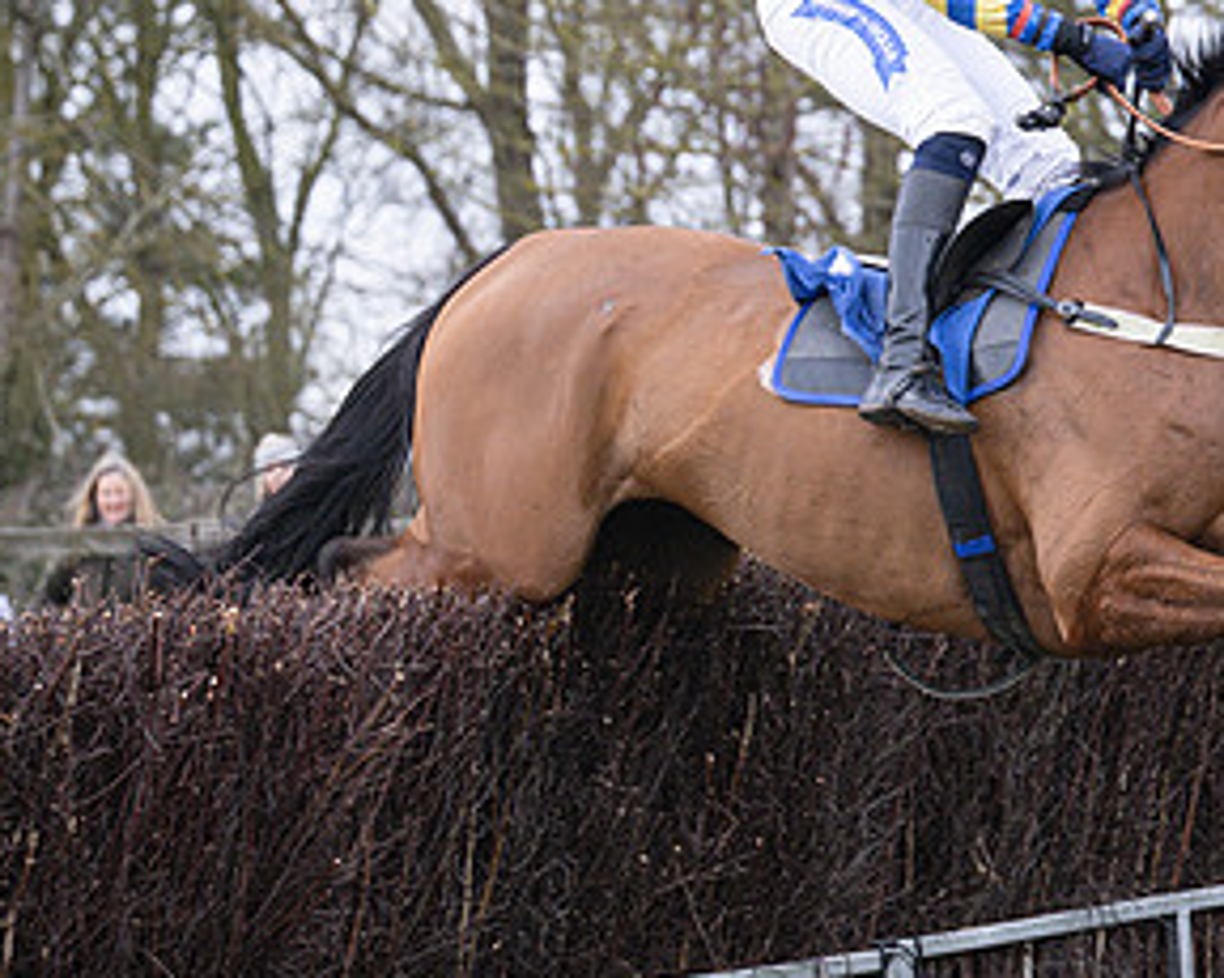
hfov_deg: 9.8
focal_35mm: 196
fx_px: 7095
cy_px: 212
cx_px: 1006
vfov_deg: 7.9
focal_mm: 77
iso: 400
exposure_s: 1/1600
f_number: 2.8
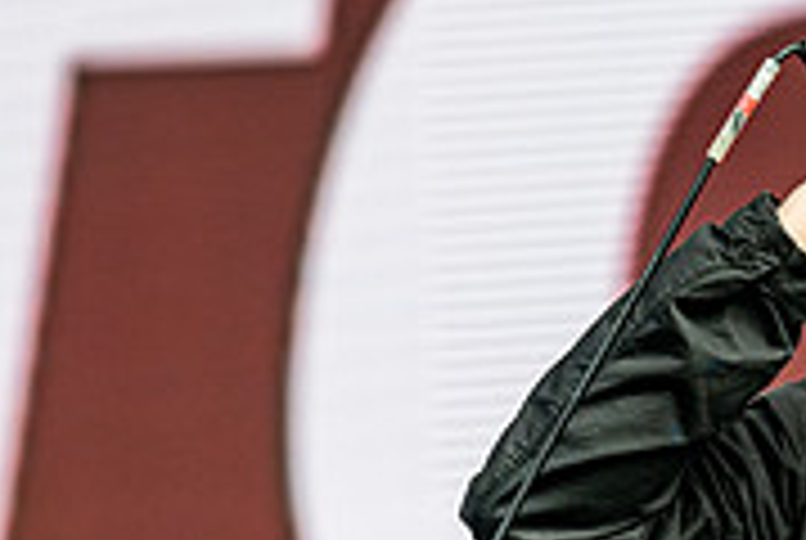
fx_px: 10876
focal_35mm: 485
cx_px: 1076
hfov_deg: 4.2
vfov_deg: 2.8
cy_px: 358
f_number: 4.5
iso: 400
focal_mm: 150
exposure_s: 1/3200
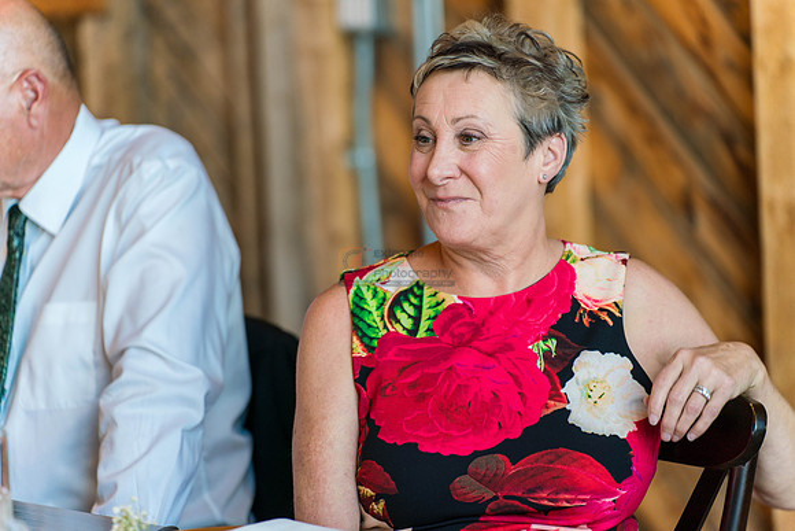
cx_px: 398
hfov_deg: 14.3
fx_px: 3159
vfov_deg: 9.6
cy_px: 266
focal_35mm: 143
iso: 400
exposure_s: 1/200
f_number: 2.8
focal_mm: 143
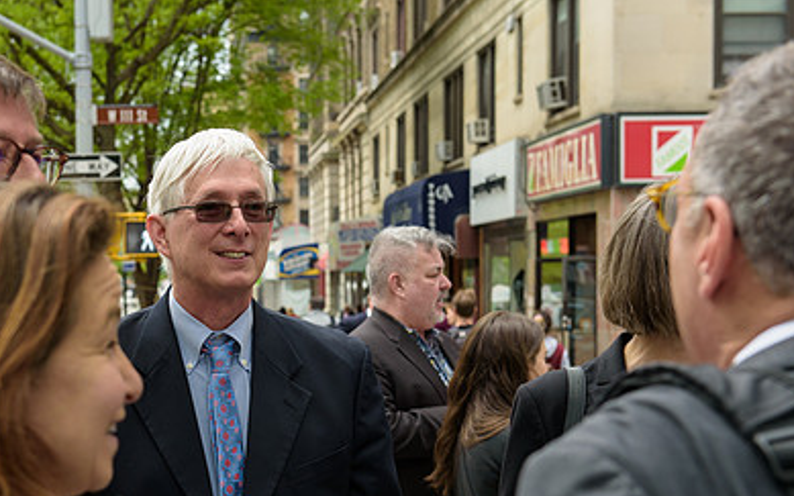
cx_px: 239
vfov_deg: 16.4
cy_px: 393
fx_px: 1709
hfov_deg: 25.9
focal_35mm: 79
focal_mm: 52
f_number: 5
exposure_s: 1/250
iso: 200
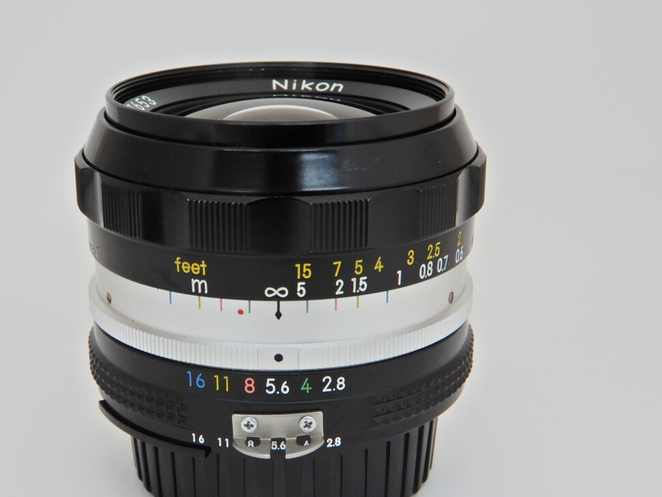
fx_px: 1186
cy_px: 298
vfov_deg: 23.6
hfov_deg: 31.1
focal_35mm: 62
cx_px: 273
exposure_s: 1/30
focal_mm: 8.9
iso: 160
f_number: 4
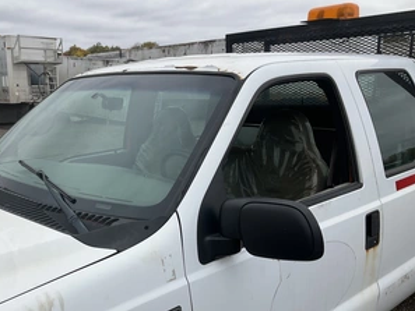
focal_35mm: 39
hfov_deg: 47.5
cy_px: 185
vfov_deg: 36.7
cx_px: 159
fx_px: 468
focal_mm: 3
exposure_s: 1/912
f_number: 1.8
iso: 25
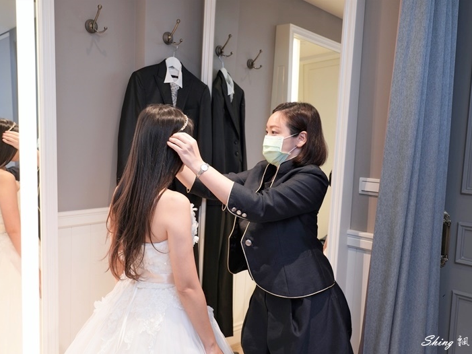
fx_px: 464
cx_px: 224
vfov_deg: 41.8
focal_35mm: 34
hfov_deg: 53.9
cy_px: 179
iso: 800
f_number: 5.6
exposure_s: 1/60
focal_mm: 31
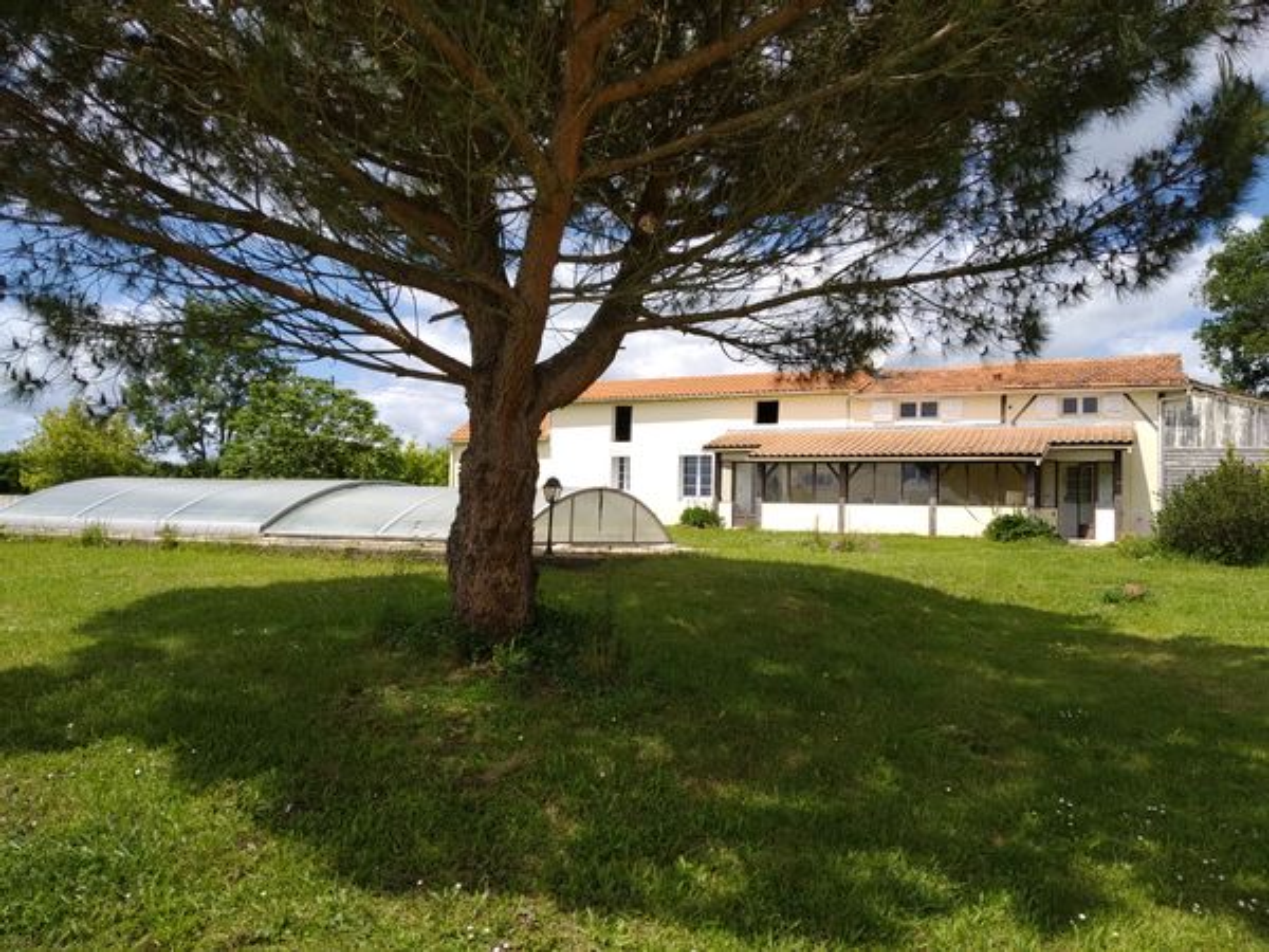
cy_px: 476
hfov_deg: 67.3
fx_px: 953
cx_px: 634
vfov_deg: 53.1
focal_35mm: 26
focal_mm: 3.82
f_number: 2.2
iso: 100
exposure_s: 1/1340
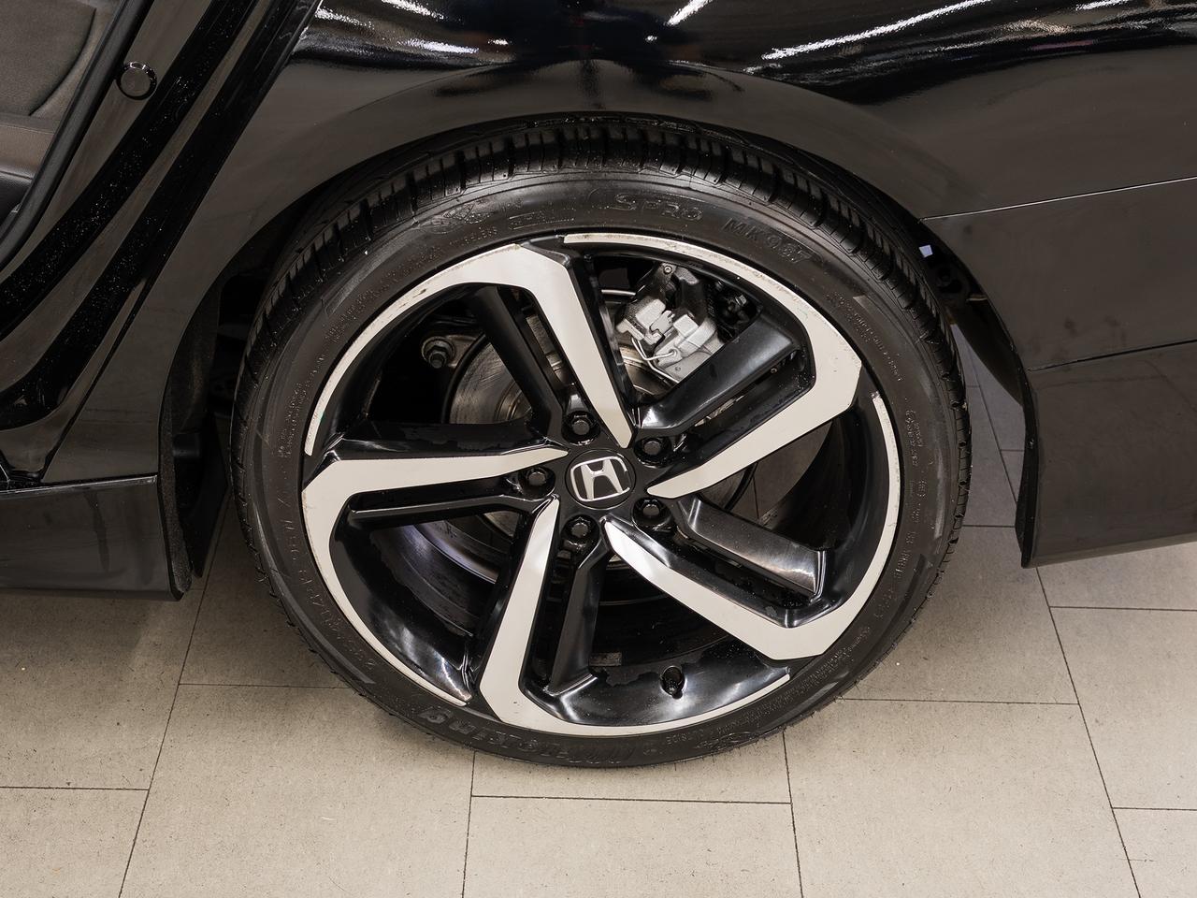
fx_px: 1870
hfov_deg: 35.5
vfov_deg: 27.0
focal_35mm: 54
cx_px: 597
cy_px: 403
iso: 100
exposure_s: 1/2
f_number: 5.6
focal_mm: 42.8
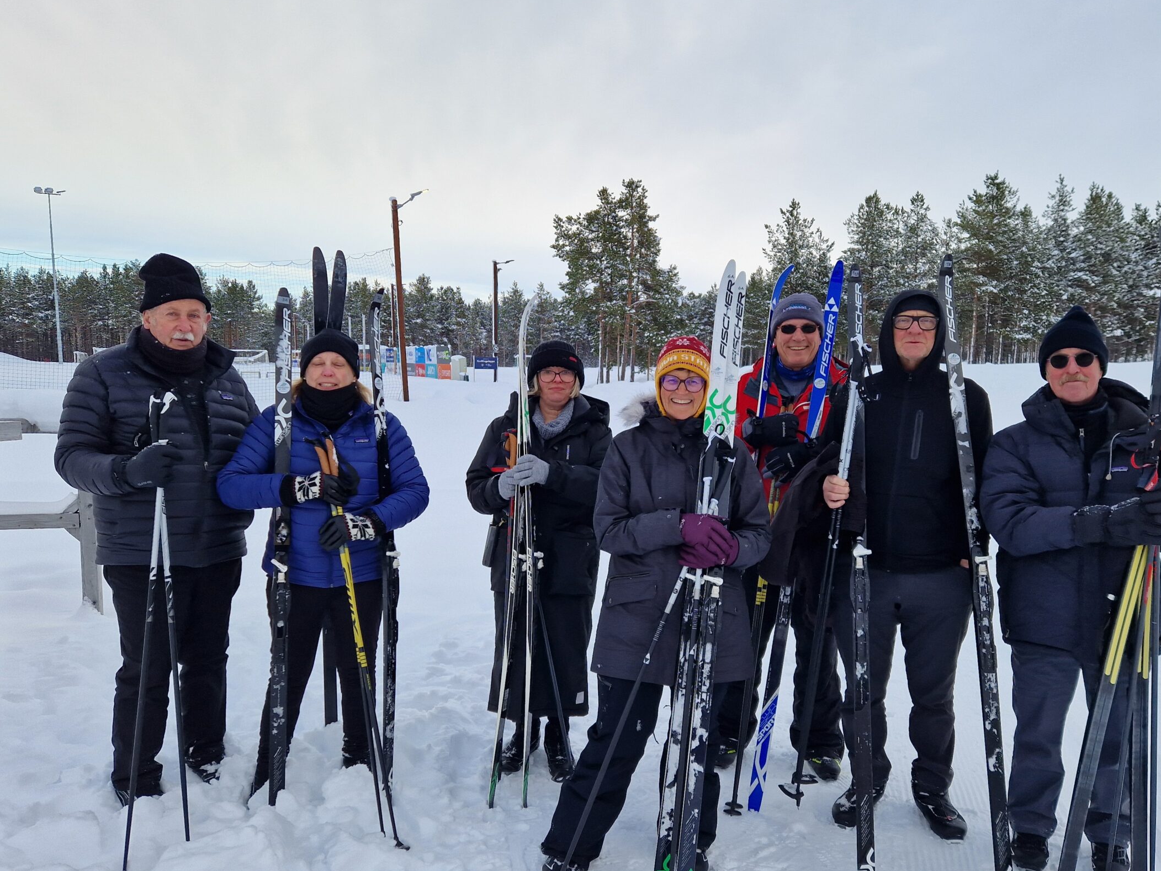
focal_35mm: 28
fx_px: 939
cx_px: 635
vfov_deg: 49.6
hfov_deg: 63.3
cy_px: 489
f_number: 1.8
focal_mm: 5.4
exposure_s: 1/398
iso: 50
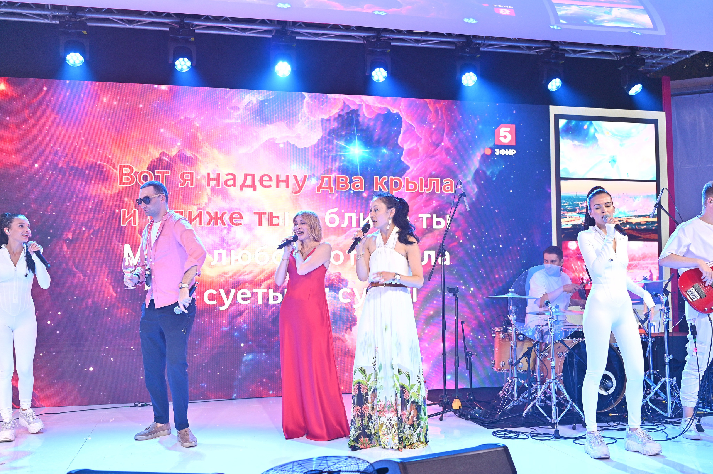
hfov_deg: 54.5
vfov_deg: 37.8
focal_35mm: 35
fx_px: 693
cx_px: 356
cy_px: 237
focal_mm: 35
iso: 640
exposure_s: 1/125
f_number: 2.8
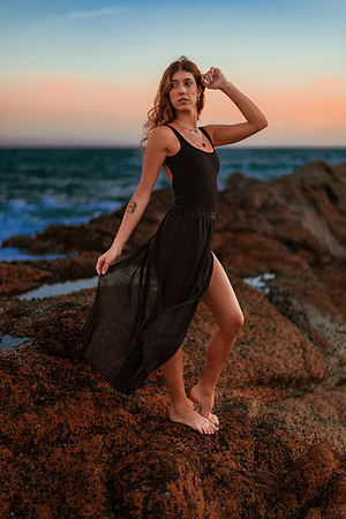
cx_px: 173
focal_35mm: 58
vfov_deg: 34.5
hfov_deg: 23.4
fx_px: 836
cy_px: 260
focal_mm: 58
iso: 100
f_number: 1.4
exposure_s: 1/320
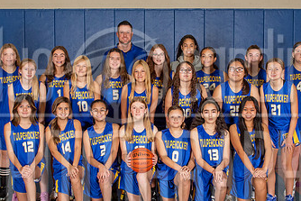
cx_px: 161
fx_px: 619
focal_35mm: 74
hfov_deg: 27.3
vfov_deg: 18.4
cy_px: 121
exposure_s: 1/250
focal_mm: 27
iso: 1000
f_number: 5.6
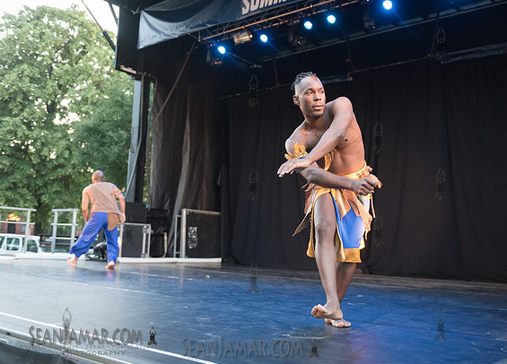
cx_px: 273
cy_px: 183
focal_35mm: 41
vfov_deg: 34.2
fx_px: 592
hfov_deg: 46.4
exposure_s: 1/400
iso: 3200
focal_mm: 38
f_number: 2.8
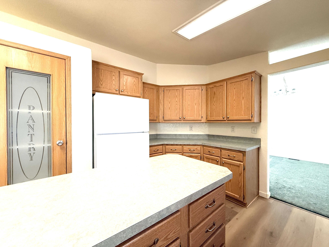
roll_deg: -0.5
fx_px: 133
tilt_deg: +0.0
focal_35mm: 14
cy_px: 124
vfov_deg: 85.7
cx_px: 164
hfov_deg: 102.1
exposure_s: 1/120
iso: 250
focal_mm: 2.22
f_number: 2.2
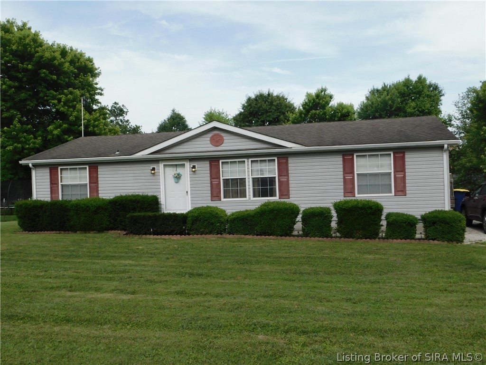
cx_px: 243
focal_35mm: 36
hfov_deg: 51.4
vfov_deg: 39.7
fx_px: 505
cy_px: 182
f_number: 3.5
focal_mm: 6.3
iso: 125
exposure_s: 1/800
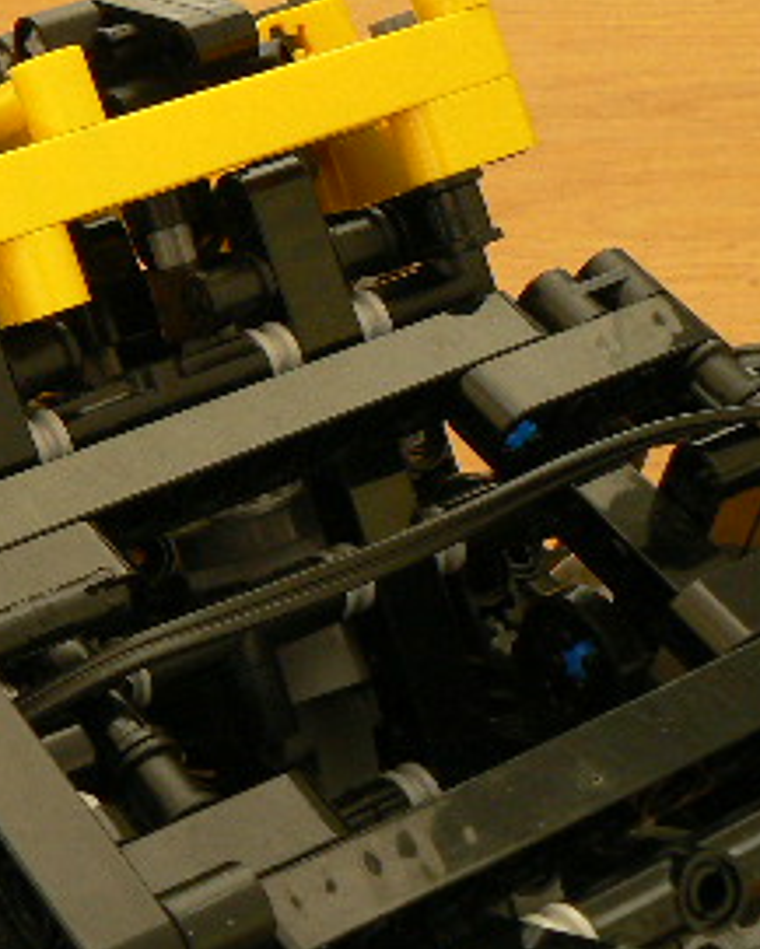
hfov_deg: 17.3
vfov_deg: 23.0
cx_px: -238
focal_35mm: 83
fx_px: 2332
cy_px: 375
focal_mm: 6
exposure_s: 1/1.3
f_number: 4
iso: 100
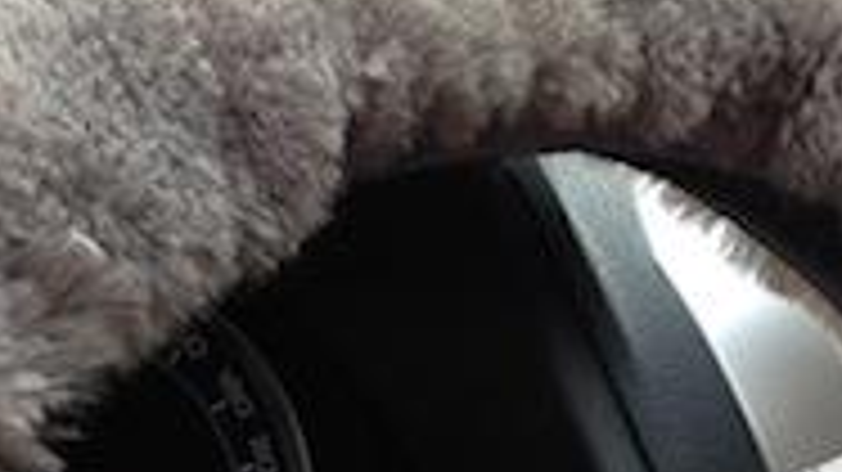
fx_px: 3437
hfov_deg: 13.9
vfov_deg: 7.5
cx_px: 716
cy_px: 1029
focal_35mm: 154
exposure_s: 1/60
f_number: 2.4
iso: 64
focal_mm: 4.12
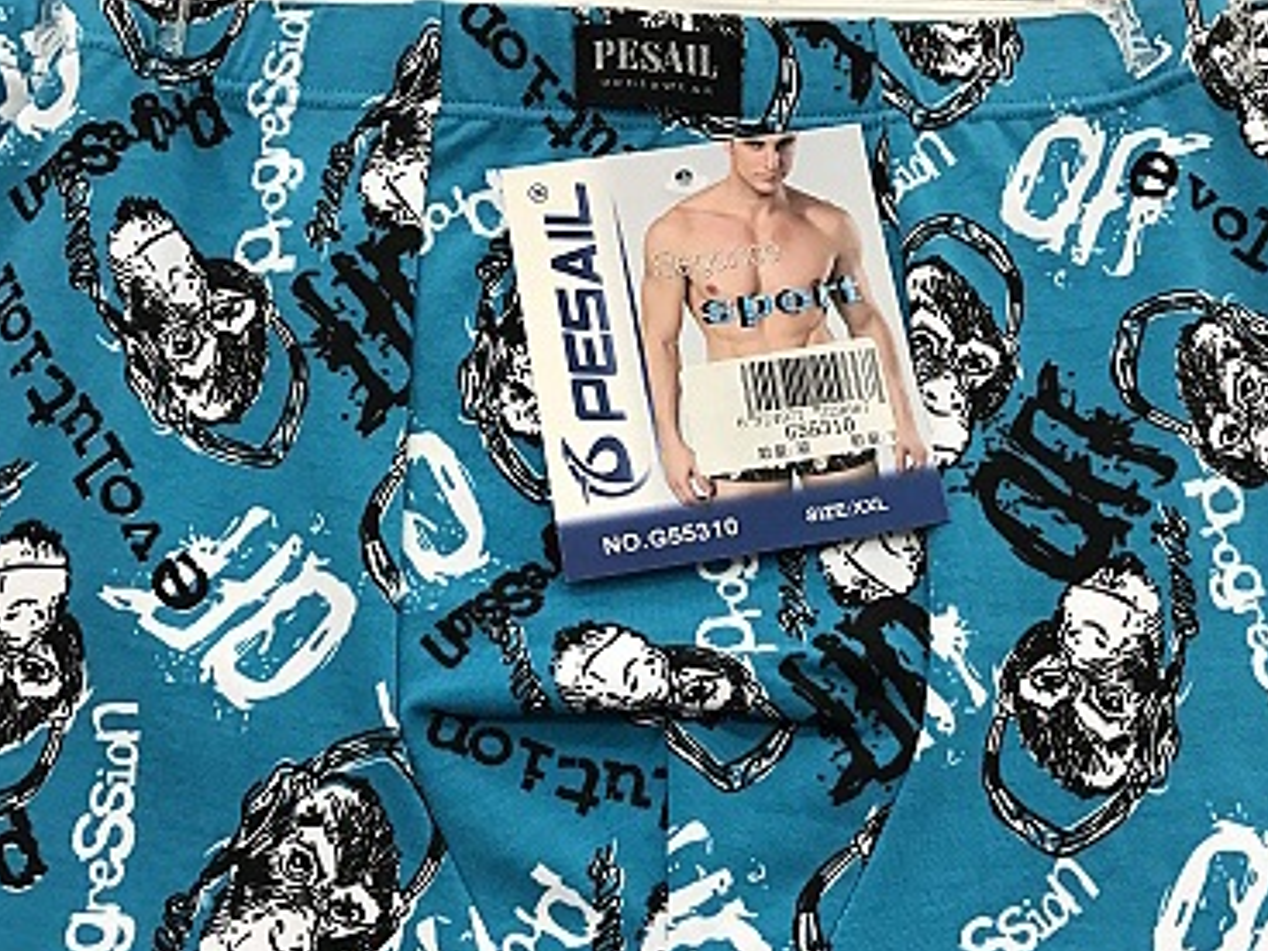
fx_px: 1392
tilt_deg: -73.7
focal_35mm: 38
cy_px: 608
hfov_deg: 49.0
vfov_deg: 37.4
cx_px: 655
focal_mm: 3.99
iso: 40
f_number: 1.8
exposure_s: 1/25
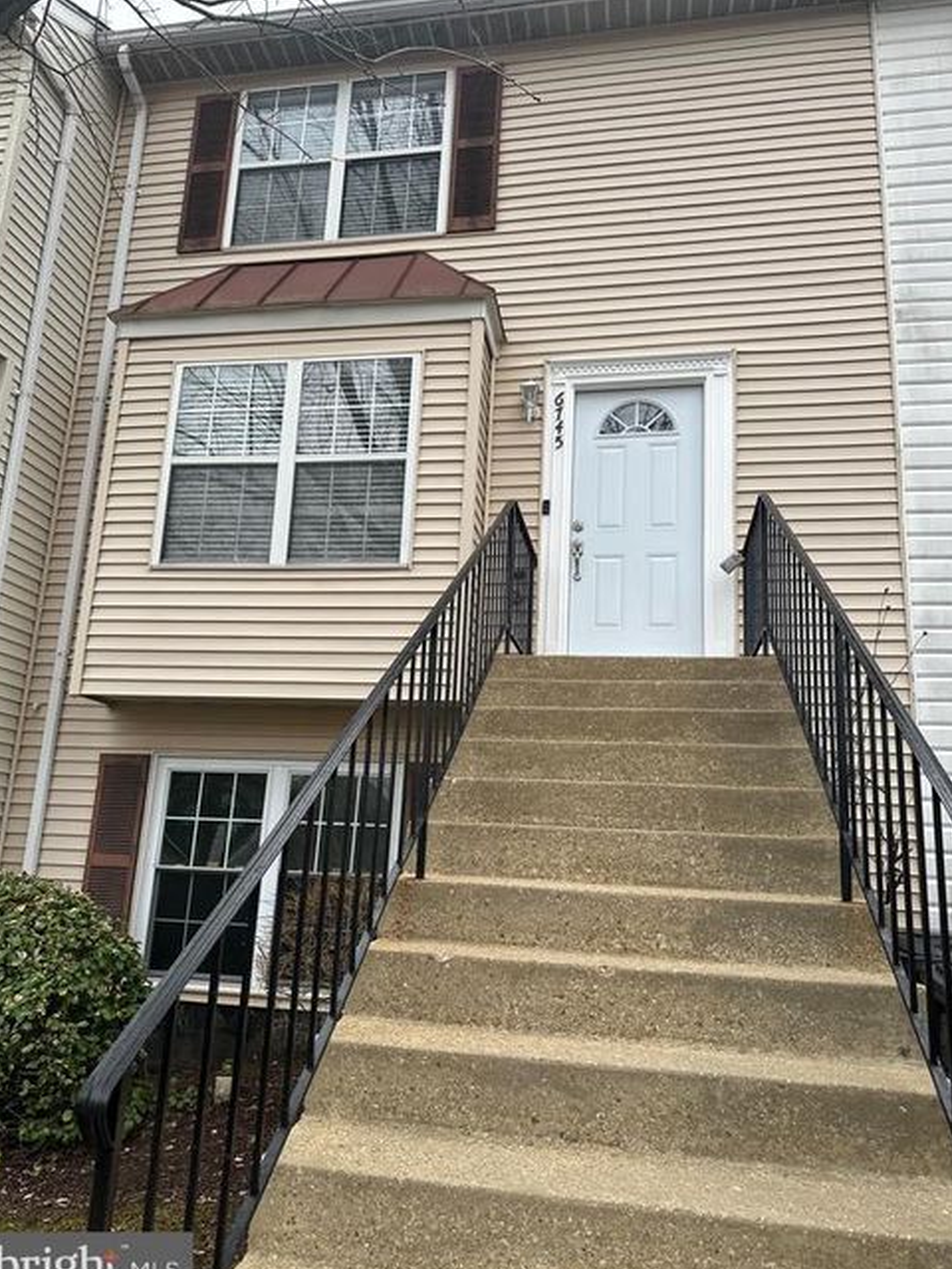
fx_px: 917
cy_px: 641
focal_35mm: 25
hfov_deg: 54.9
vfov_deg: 69.4
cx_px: 474
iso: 80
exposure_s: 1/879
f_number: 1.78
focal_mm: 6.86
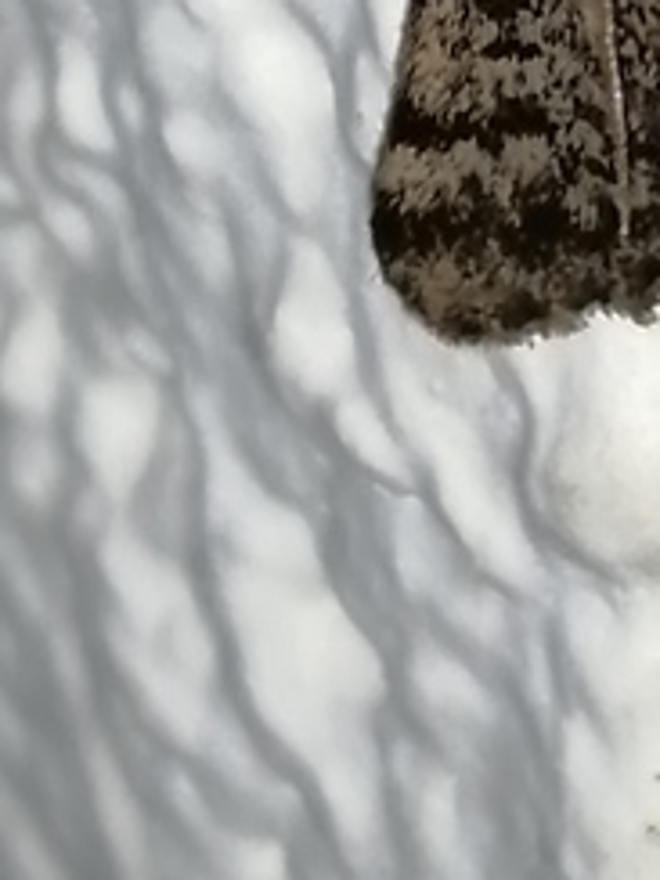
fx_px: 6940
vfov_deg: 7.2
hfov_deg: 5.4
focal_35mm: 273
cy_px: -245
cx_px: 811
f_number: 1.8
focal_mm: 3.46
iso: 100
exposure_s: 1/90
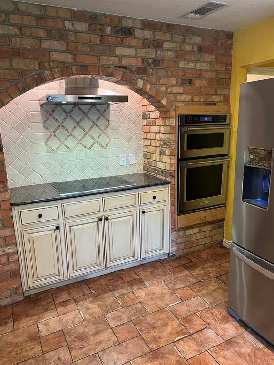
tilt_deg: -10.1
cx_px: 137
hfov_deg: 53.1
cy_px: 182
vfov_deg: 67.3
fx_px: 274
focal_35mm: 26
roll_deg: +0.4
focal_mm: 5.7
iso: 160
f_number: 1.5
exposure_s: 1/60
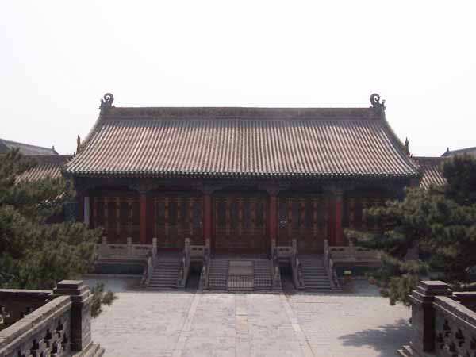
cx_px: 238
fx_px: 523
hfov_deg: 49.0
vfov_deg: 37.7
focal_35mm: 38
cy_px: 178
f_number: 5.6
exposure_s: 1/350
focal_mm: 6.3
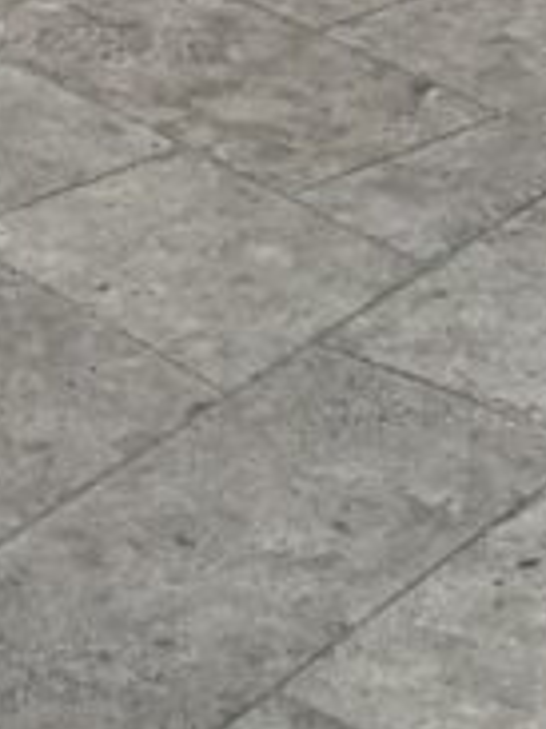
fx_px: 3411
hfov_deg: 9.1
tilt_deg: -4.4
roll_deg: -0.2
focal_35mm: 162
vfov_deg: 10.3
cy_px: -1135
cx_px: -32
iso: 25
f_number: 2.2
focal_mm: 4.15
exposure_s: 1/1083
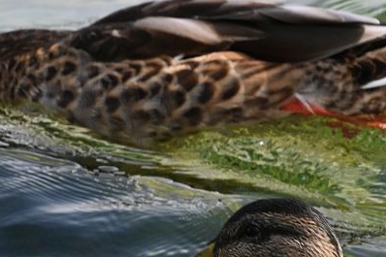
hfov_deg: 1.1
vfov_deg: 0.8
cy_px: 90
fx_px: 19398
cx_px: 228
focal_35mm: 1810
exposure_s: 1/400
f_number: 9
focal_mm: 400
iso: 400
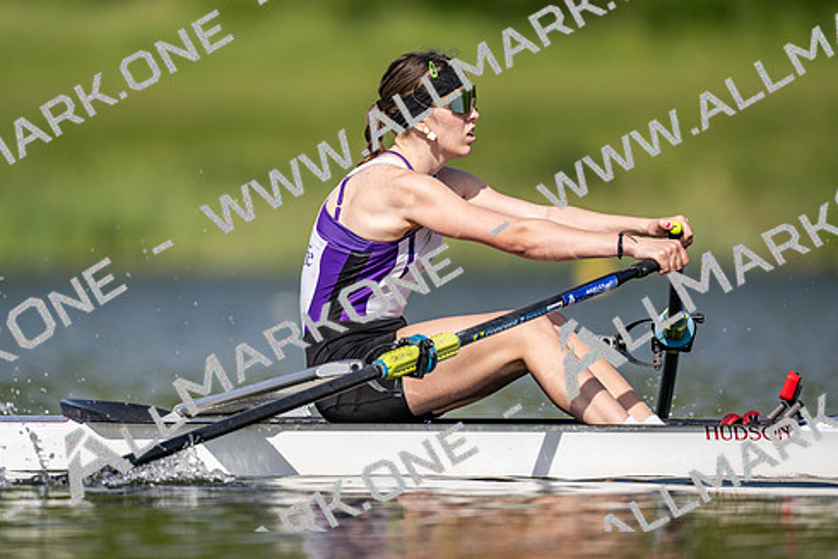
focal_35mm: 710
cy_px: 238
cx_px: 412
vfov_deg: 1.9
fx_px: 16531
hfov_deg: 2.9
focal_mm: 600
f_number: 4
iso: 220
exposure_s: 1/2500
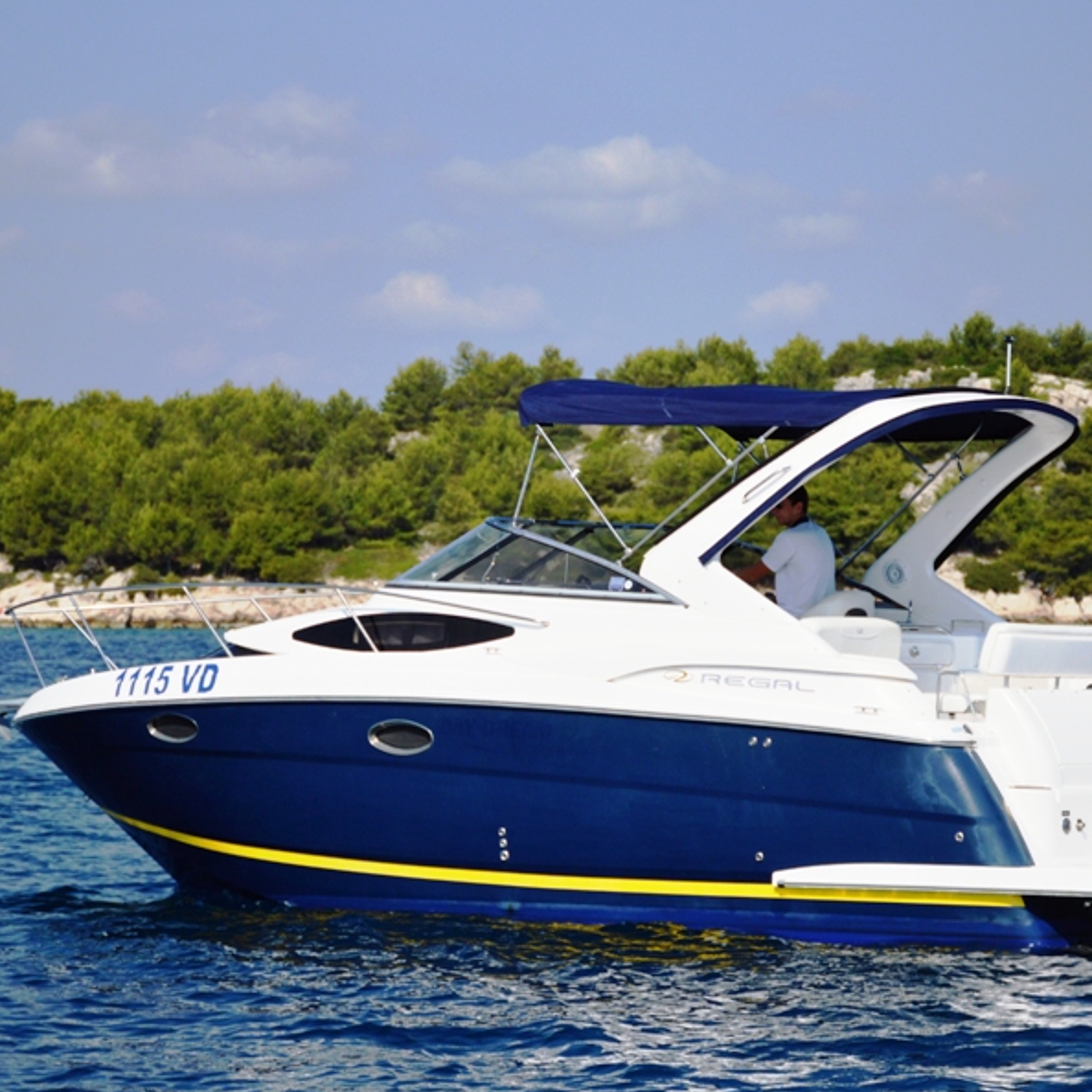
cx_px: 645
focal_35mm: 120
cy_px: 546
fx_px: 4283
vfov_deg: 14.5
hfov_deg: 14.5
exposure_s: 1/4000
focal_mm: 62
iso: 180
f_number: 5
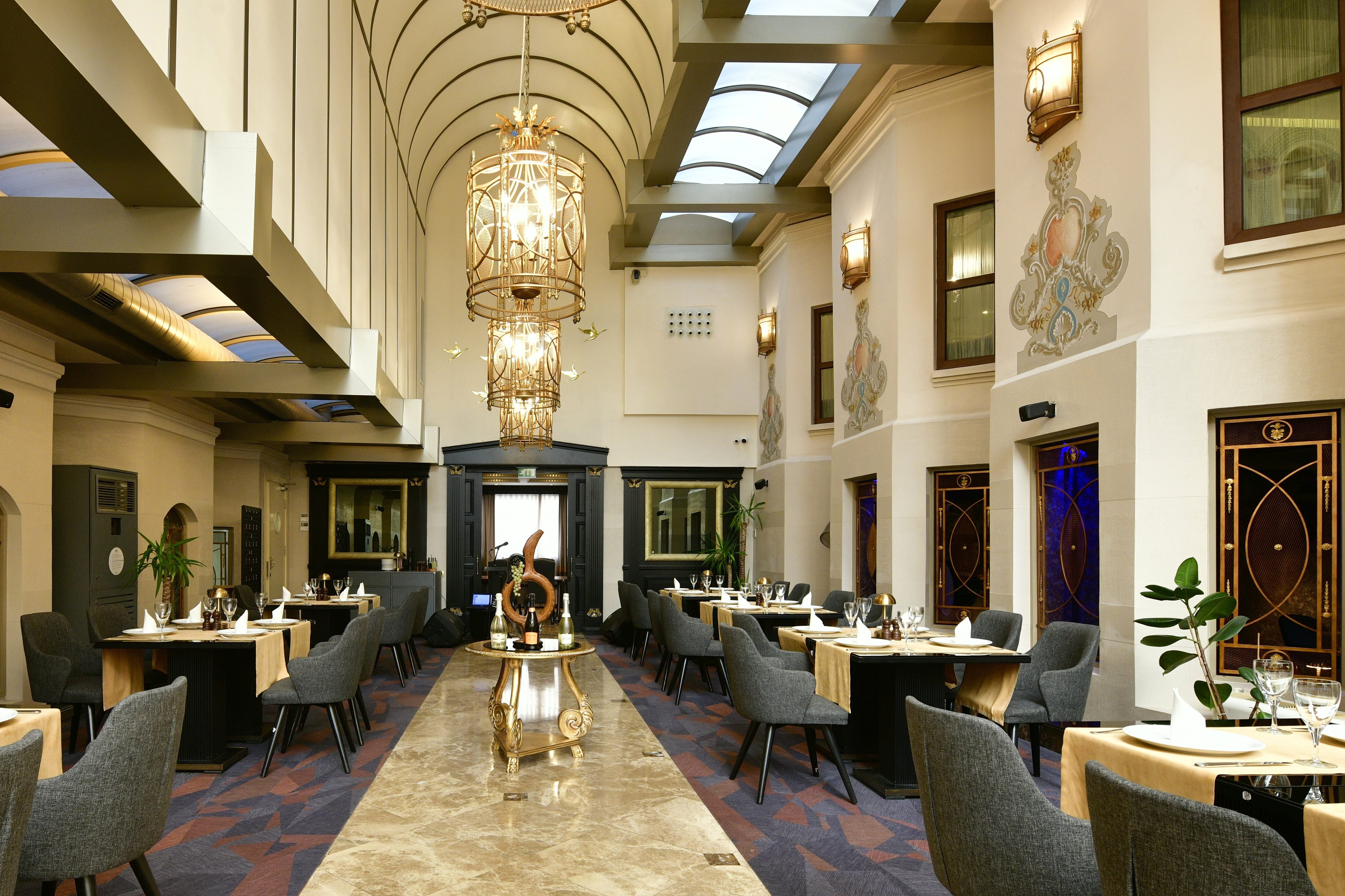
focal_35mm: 21
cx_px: 535
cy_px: 528
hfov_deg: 80.2
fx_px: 785
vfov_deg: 59.1
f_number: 11
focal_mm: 14
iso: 1250
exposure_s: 1/13
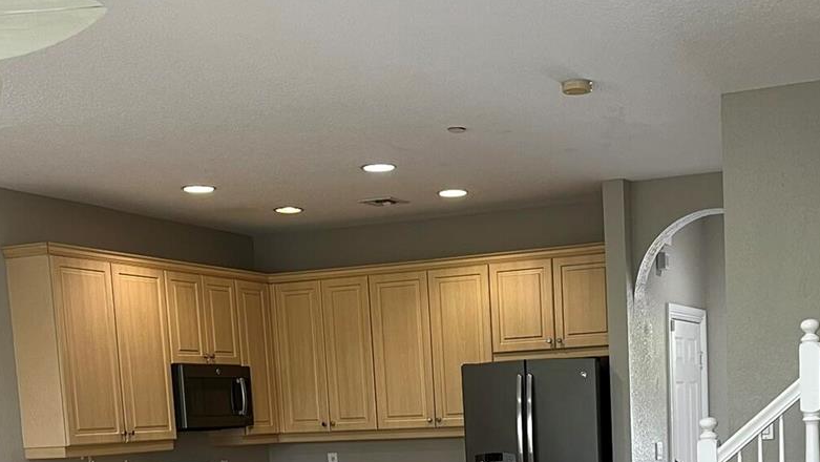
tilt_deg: -6.6
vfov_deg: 19.5
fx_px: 1262
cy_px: 552
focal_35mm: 58
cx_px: 517
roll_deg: +2.9
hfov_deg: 35.8
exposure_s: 1/60
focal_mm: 5.1
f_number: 1.6
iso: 100
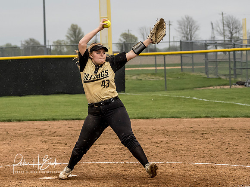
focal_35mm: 217
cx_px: 109
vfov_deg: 6.8
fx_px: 1566
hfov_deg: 9.1
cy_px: 75
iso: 1250
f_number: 4
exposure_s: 1/1000
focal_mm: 80
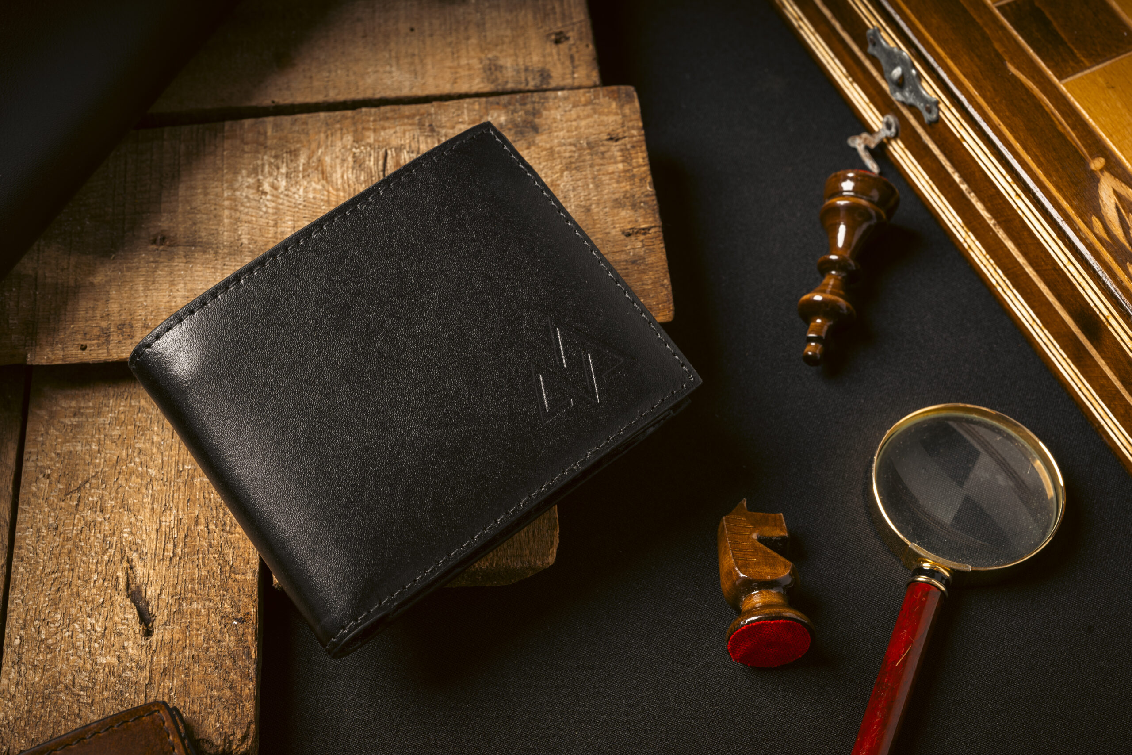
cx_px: 566
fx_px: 1572
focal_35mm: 50
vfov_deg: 27.0
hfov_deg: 39.6
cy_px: 378
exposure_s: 1/200
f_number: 10
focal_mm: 50
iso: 125
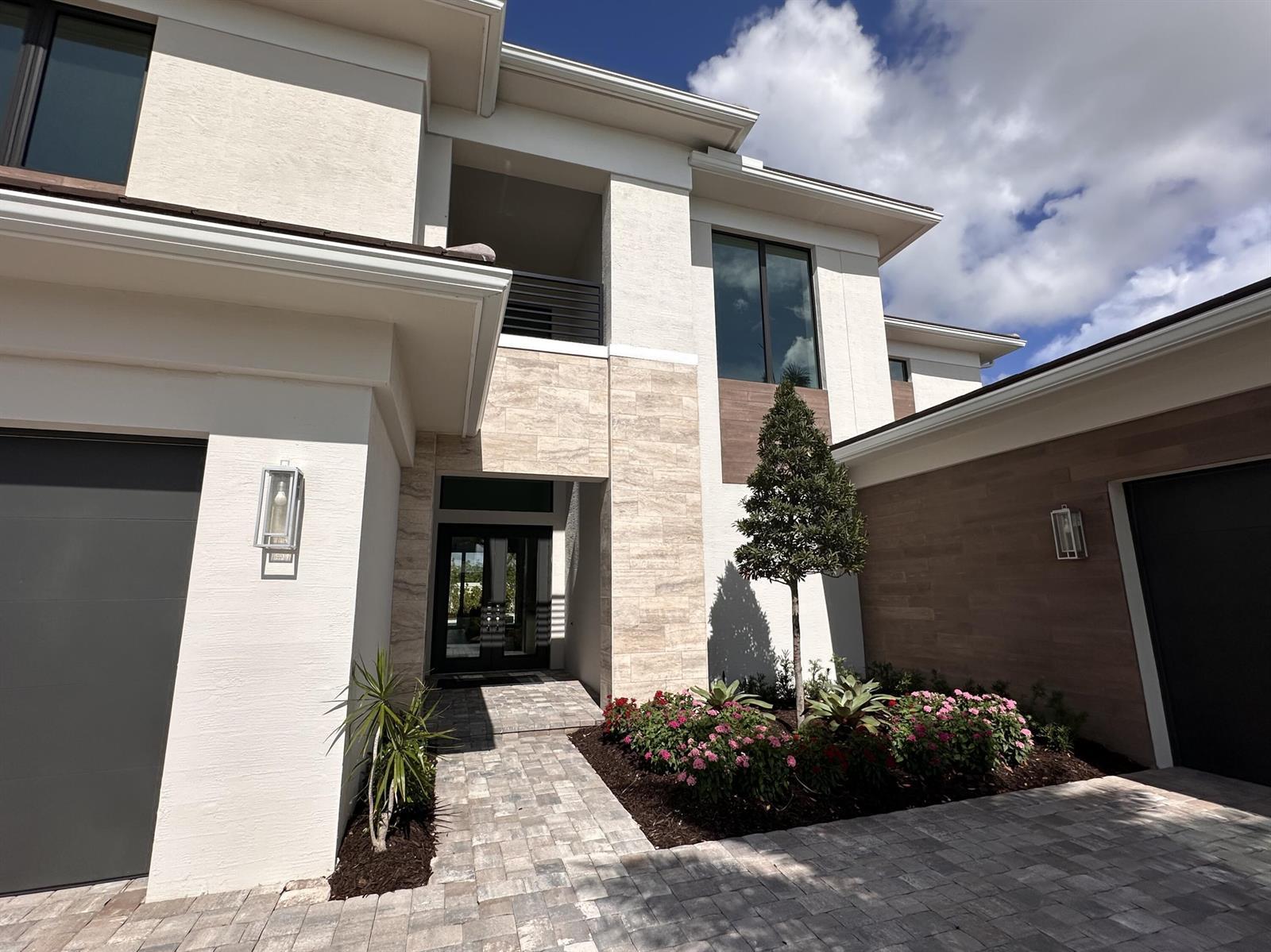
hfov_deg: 98.2
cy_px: 476
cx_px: 636
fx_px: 551
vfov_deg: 81.7
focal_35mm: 15
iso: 50
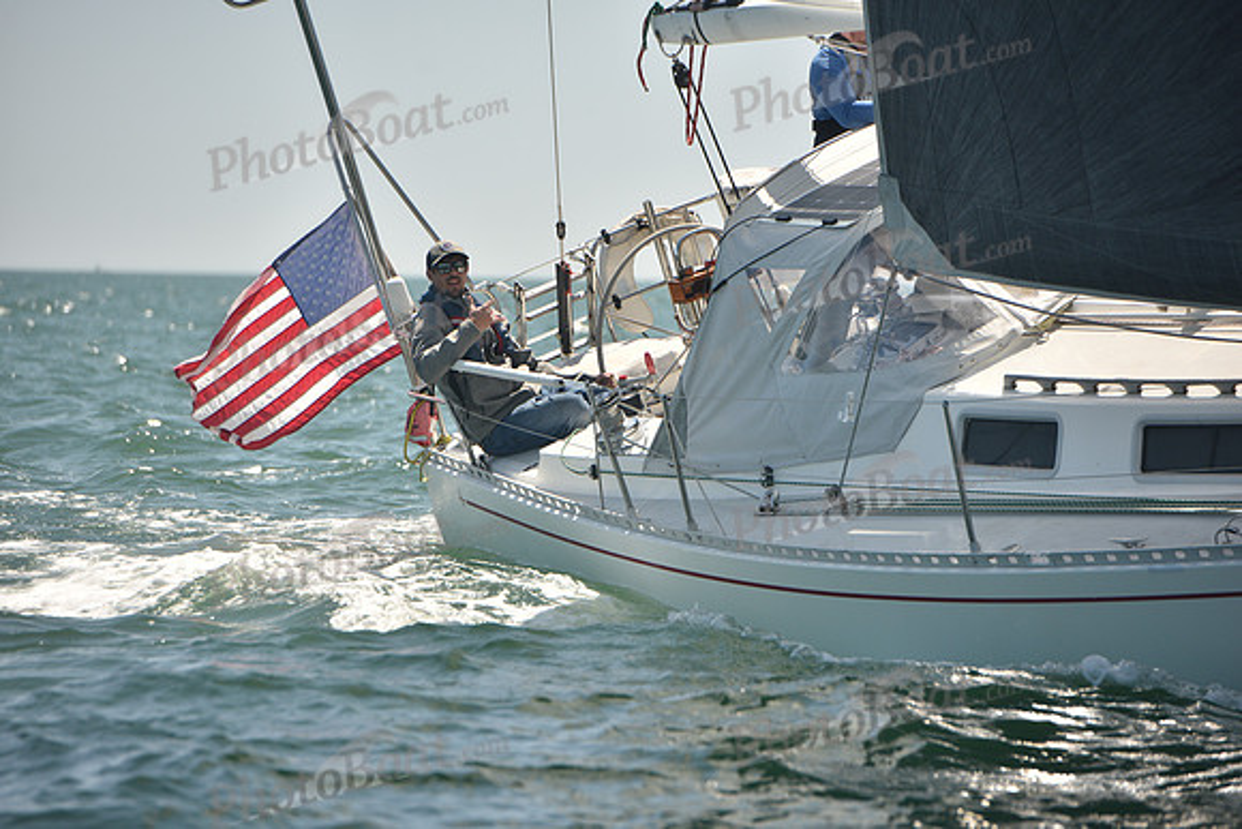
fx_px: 6901
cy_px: 414
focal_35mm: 200
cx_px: 621
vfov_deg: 6.9
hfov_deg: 10.3
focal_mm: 200
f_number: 4.5
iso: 250
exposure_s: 1/800
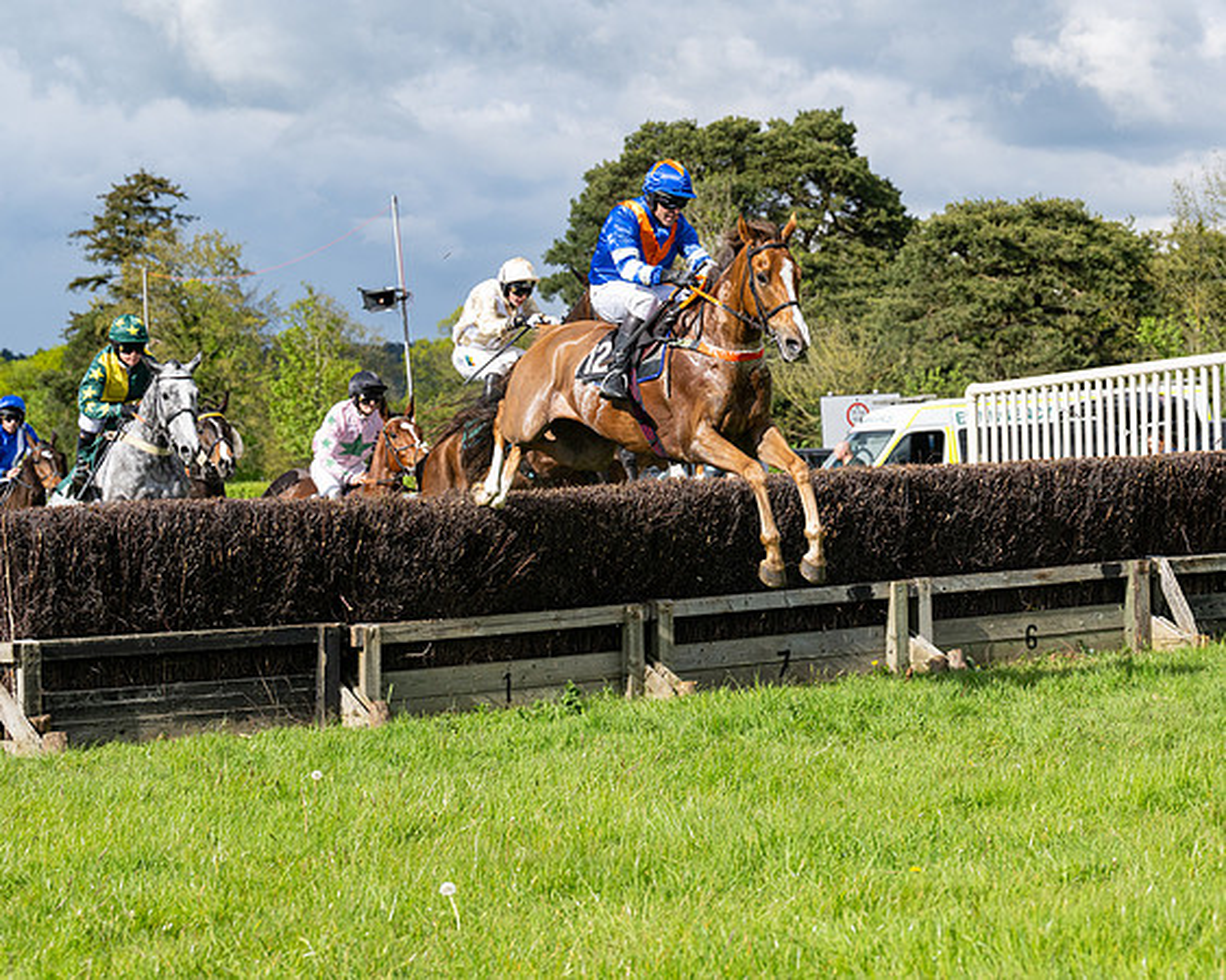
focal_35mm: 91
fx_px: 3291
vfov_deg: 16.9
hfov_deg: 21.1
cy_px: 502
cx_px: 629
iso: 400
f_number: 5
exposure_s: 1/2500
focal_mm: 74
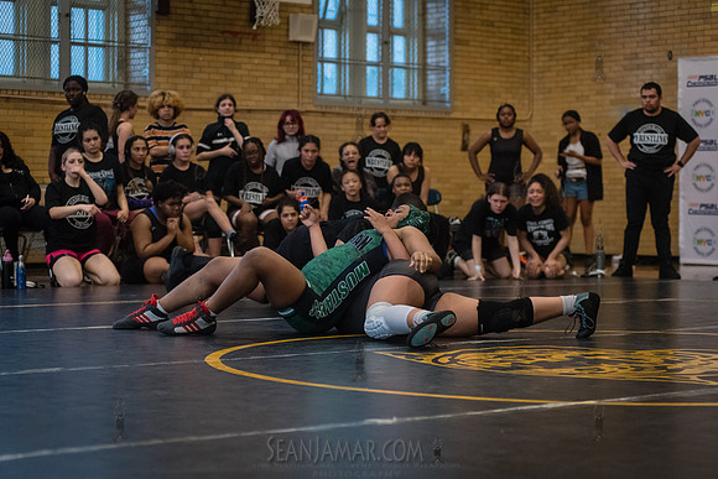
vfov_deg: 16.3
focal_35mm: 84
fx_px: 1674
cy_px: 239
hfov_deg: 24.2
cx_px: 349
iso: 5000
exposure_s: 1/400
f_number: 3.5
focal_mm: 80
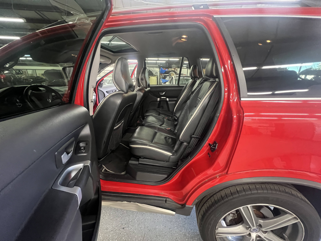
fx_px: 121
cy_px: 120
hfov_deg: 106.2
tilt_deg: -19.8
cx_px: 160
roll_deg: -1.2
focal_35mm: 13
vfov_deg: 89.9
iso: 1000
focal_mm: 1.57
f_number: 1.8
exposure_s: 1/40
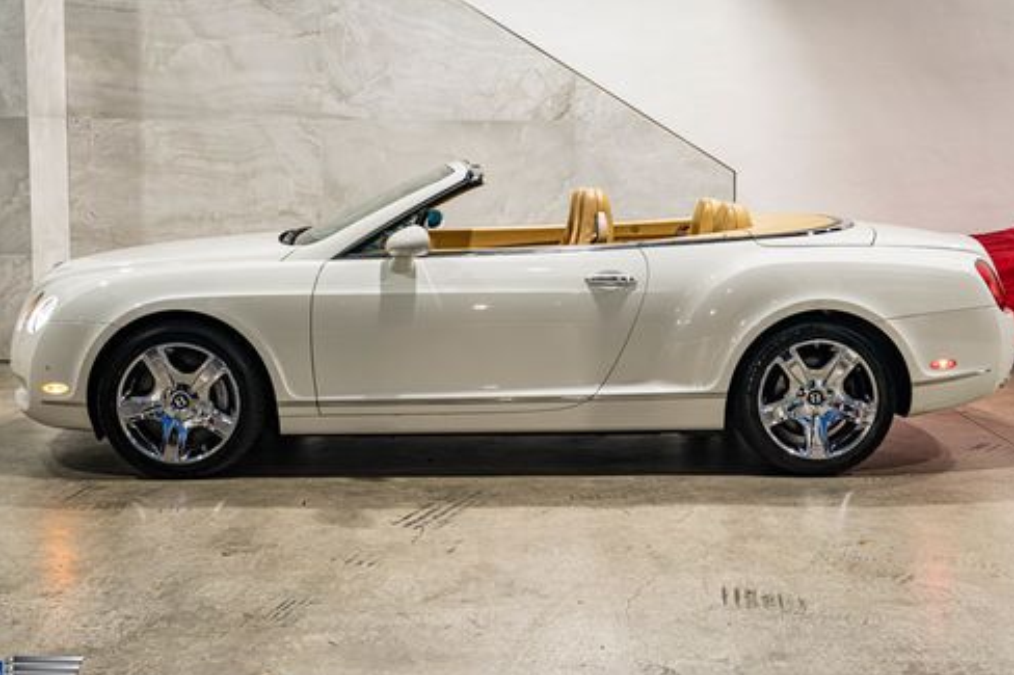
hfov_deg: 42.8
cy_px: 279
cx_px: 495
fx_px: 1295
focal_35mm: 46
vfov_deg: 29.2
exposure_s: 1/80
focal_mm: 33
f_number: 4
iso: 1250
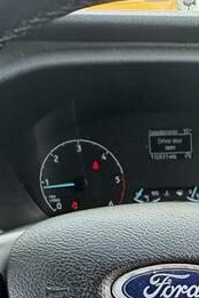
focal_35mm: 50
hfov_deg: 25.3
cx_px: 212
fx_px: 415
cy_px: 282
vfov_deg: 36.5
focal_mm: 2.22
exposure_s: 1/108
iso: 80
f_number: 2.2
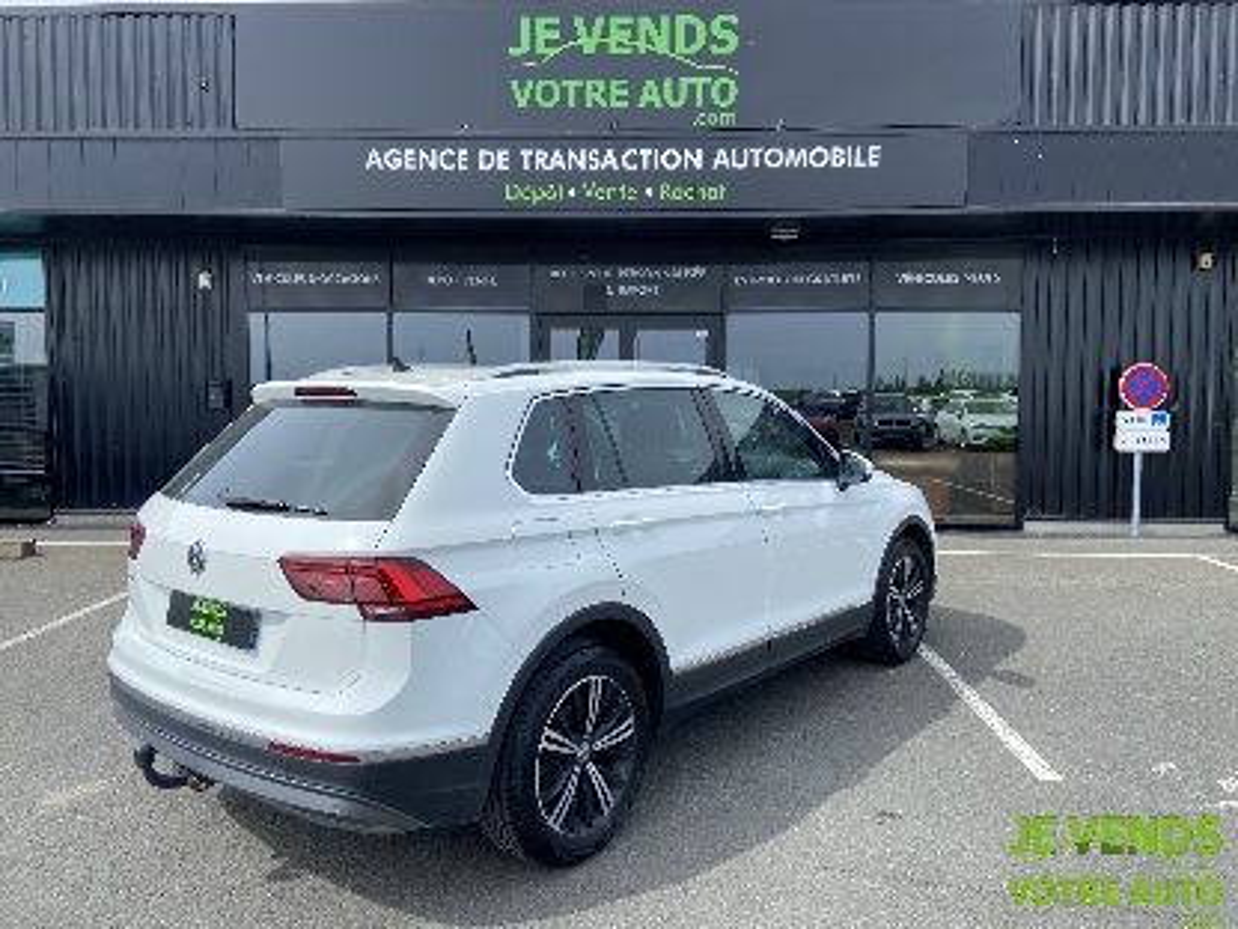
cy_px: 464
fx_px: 930
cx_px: 619
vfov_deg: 53.1
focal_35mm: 26
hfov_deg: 67.3
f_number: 1.8
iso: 32
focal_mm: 4.25
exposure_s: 1/1996
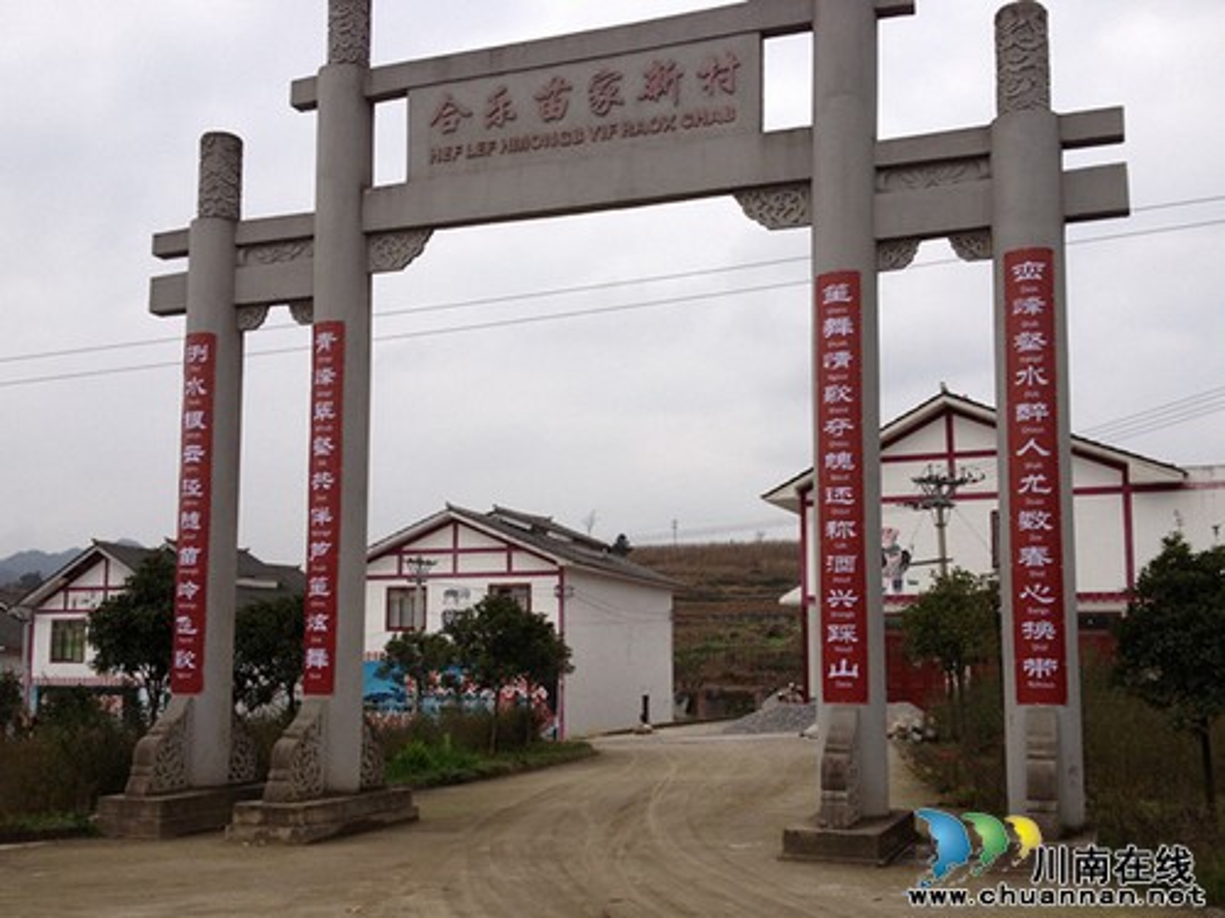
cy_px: 459
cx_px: 612
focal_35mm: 35
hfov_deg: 52.6
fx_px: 1239
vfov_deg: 40.7
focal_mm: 4.28
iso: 50
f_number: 2.4
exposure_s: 1/1453
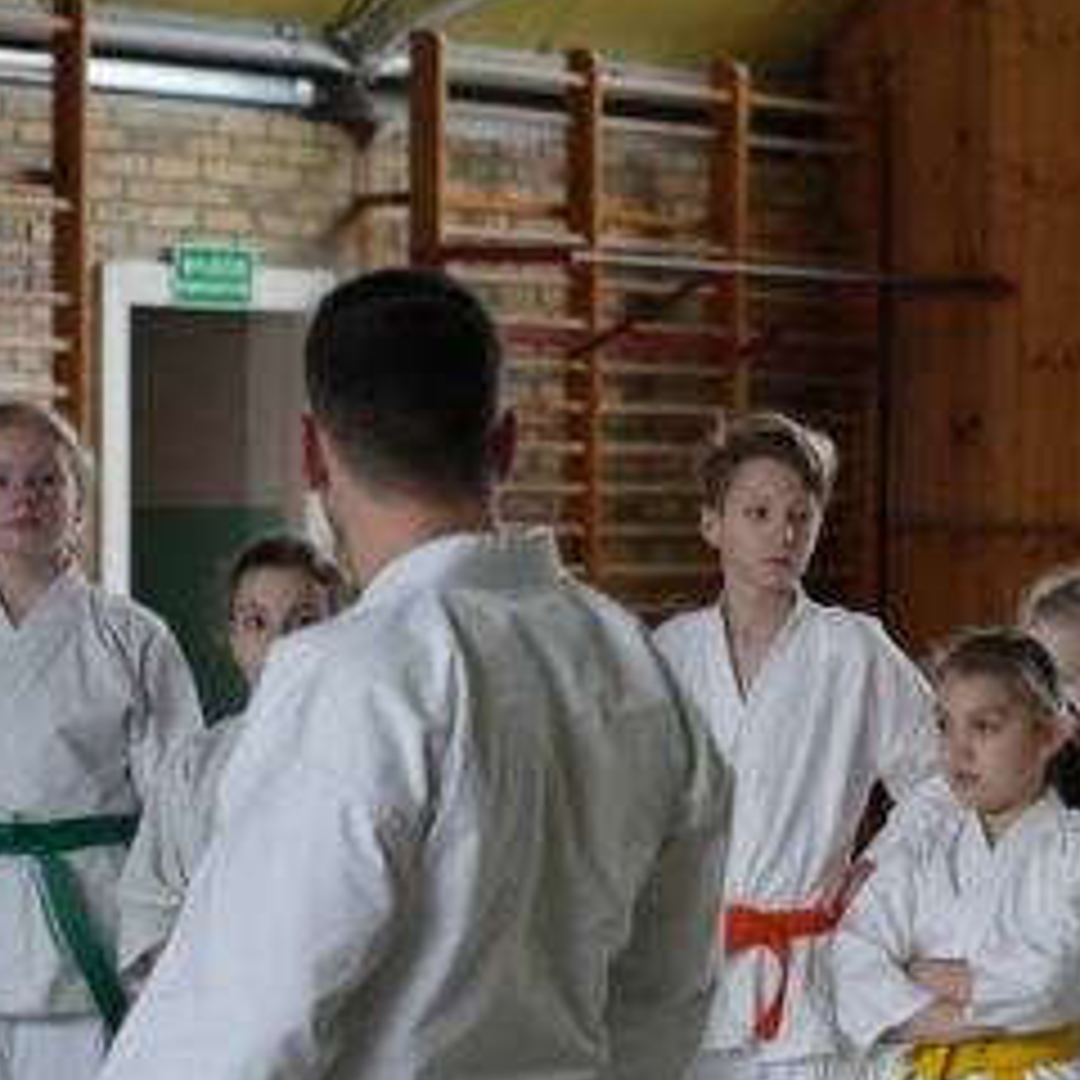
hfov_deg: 10.3
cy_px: 889
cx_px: 1382
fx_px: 5895
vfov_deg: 10.4
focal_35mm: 167
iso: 4000
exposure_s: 1/160
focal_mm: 59
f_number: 4
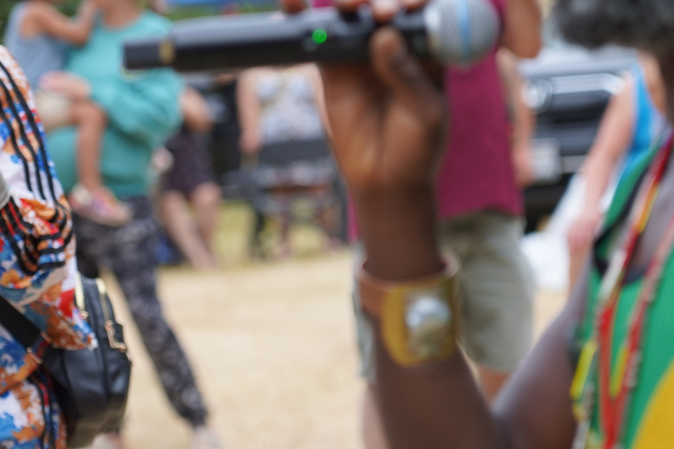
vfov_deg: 6.5
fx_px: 3969
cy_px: 168
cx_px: 322
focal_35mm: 212
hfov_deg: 9.7
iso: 200
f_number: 4
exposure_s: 1/160
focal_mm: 105
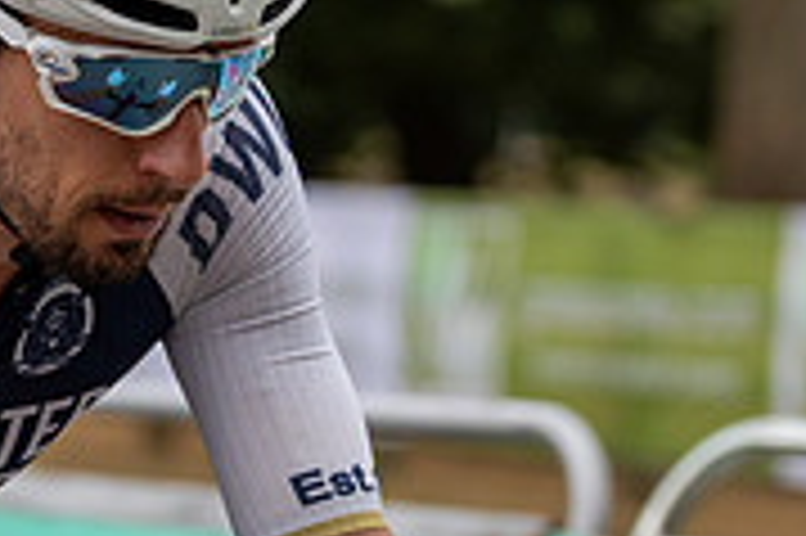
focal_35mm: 279
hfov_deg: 7.4
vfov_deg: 4.9
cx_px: 140
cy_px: 254
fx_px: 6241
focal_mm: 86
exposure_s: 1/1000
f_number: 3.5
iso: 640
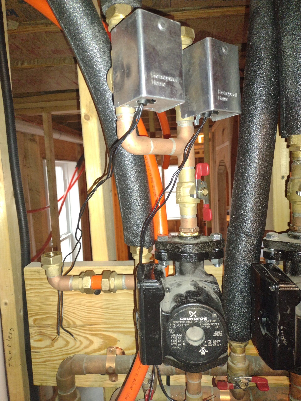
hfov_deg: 51.4
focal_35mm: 27
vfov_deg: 65.3
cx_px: 150
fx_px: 313
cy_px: 200
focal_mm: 4.71
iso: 403
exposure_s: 1/30
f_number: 1.7
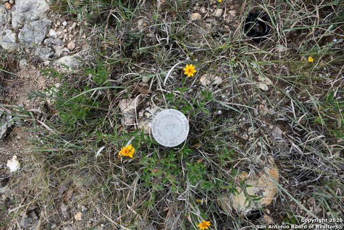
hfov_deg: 67.4
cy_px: 115
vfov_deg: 48.0
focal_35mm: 27
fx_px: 258
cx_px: 172
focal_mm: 18
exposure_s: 1/250
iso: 200
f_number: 7.1
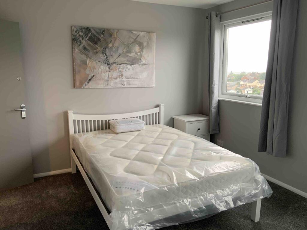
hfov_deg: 61.7
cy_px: 115
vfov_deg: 48.2
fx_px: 257
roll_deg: +0.1
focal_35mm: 29
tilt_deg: -10.8
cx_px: 154
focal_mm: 3
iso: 64
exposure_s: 1/60
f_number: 1.8
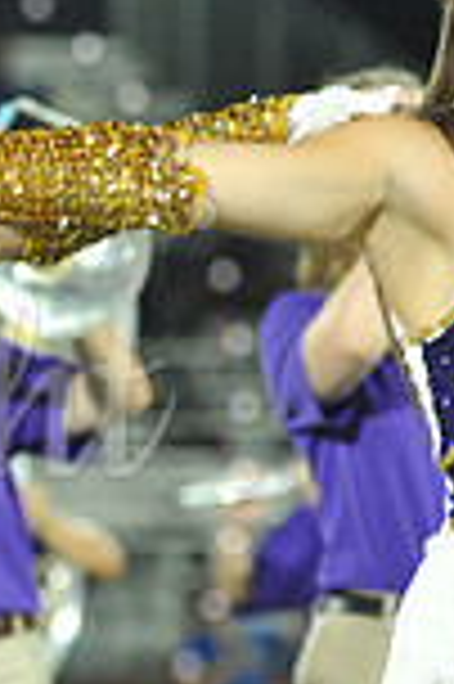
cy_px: 418
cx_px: -283
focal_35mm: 761
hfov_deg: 1.8
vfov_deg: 2.7
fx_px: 14427
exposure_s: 1/250
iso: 4000
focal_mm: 200
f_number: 5.6
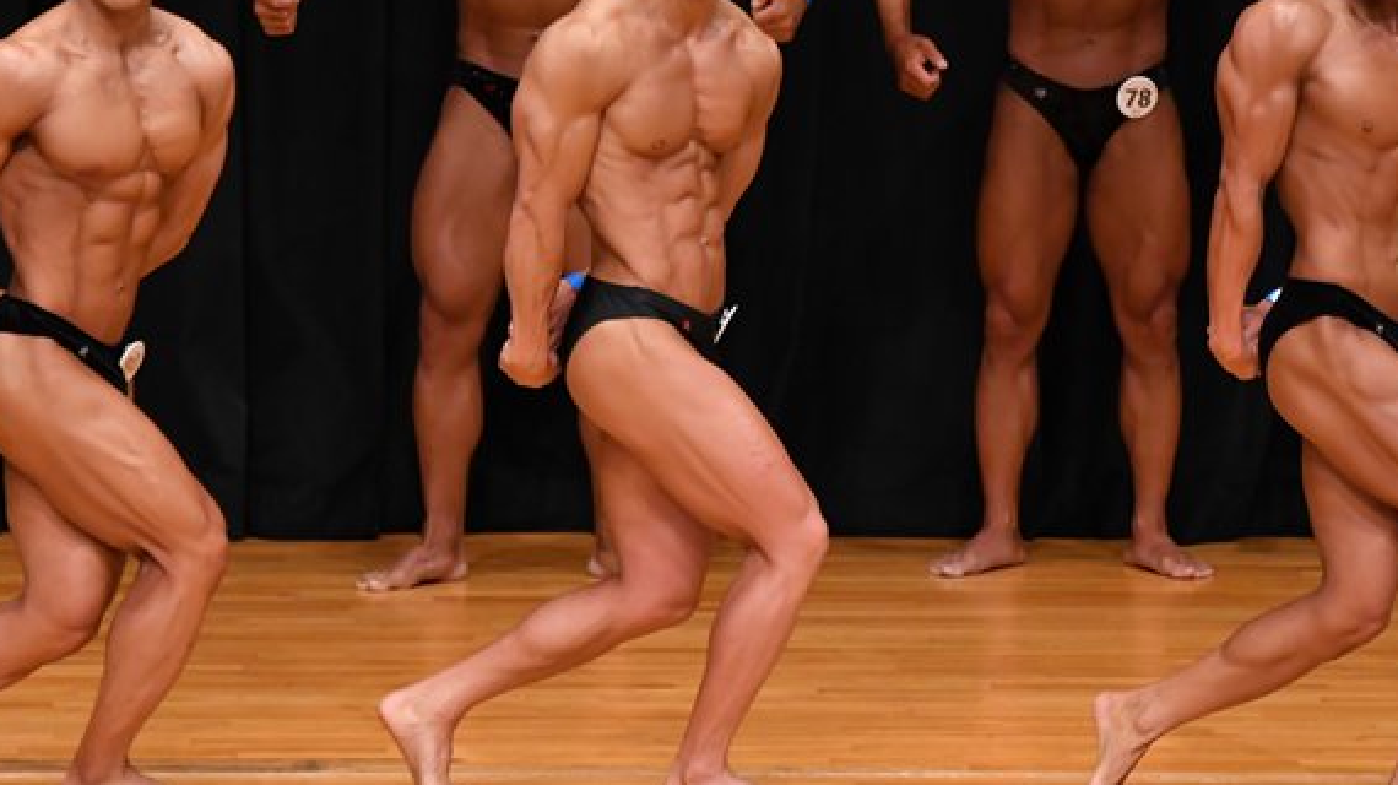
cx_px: 933
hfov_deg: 5.3
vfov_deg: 3.0
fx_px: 15043
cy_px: 331
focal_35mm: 406
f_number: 5.6
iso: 3200
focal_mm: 190
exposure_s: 1/400
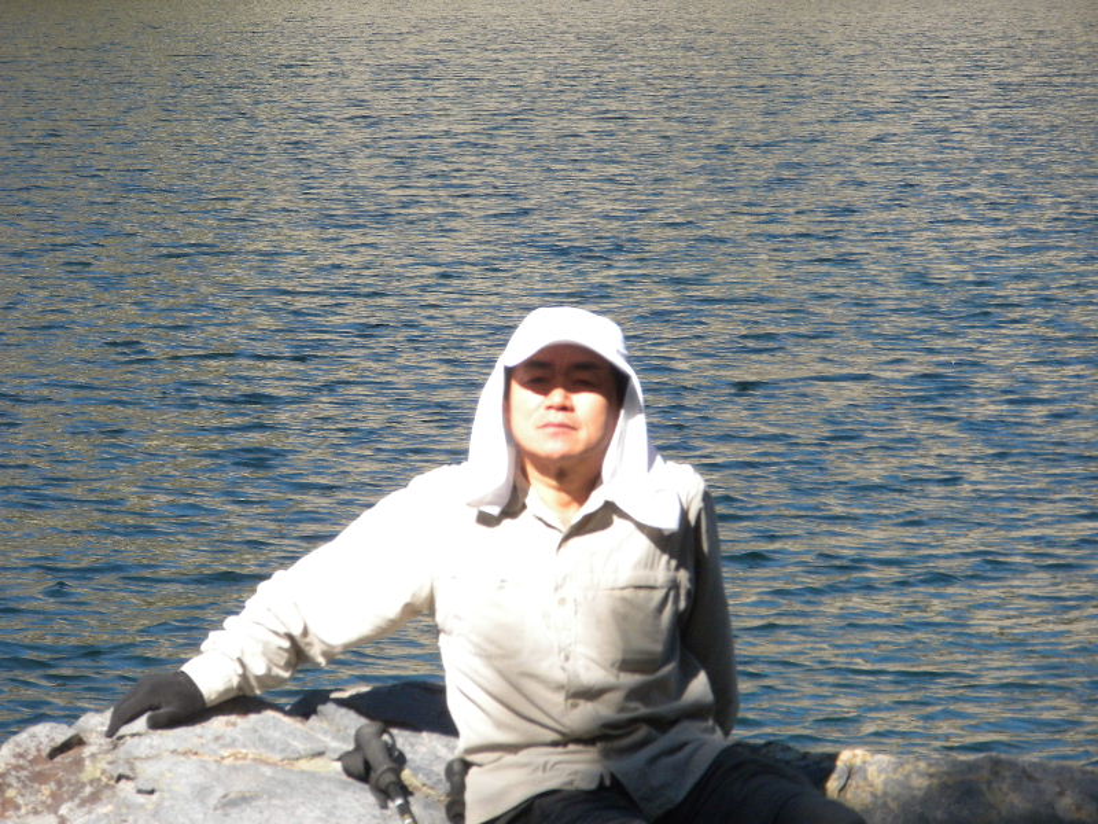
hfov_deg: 8.3
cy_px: 412
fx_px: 7549
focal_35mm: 238
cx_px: 549
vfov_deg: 6.2
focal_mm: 42.1
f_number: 5.2
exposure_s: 1/838
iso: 347
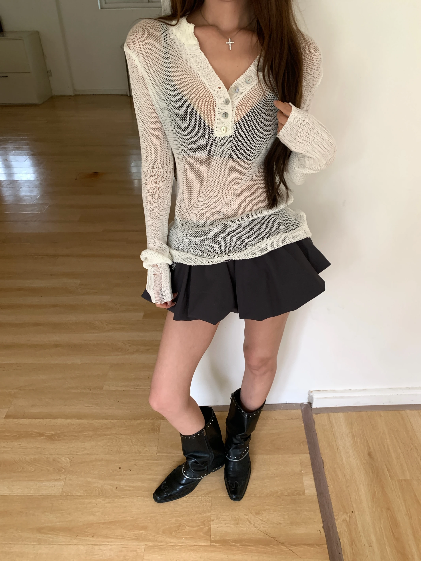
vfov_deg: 67.3
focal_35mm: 26
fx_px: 422
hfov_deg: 53.1
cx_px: 210
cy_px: 280
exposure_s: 1/60
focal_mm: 4.25
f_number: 1.8
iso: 200
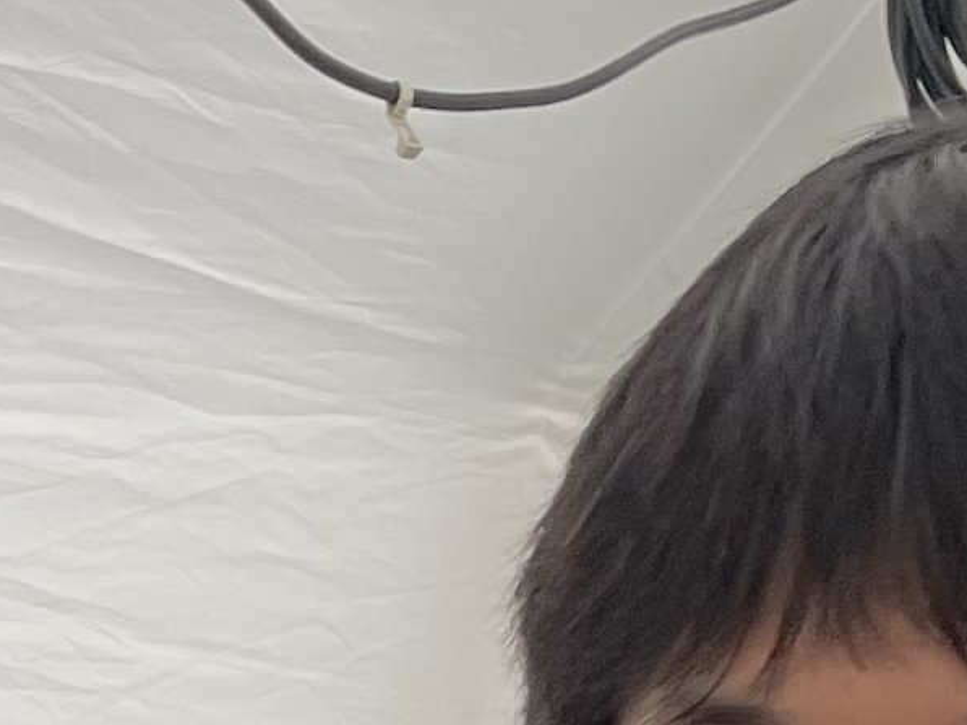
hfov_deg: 10.7
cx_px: -576
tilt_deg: -4.5
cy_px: 1828
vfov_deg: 7.8
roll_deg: +1.8
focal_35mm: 176
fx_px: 4917
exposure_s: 1/121
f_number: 1.6
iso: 50
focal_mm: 4.2
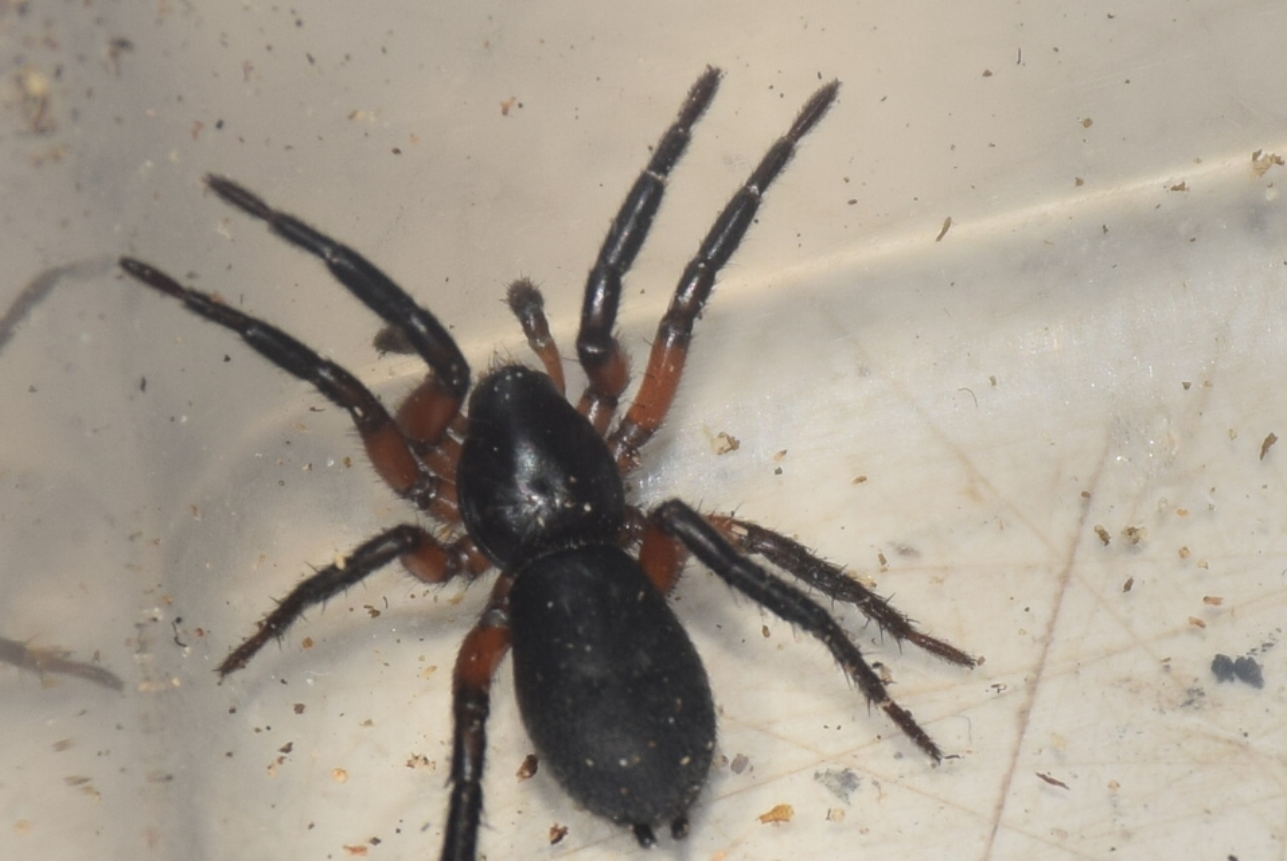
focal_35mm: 210
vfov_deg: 6.6
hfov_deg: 9.8
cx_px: 644
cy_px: 430
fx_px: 7514
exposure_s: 1/60
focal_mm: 140
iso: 100
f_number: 8
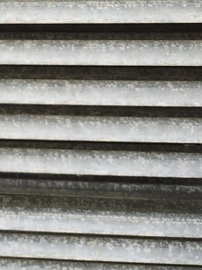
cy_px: -36
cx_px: -97
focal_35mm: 81
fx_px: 630
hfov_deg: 16.6
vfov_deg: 22.6
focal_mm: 5.54
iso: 1000
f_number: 1.8
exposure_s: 1/120
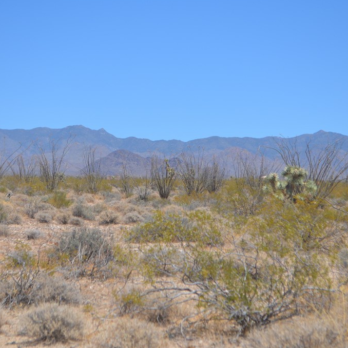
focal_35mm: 106
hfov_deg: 16.4
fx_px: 1206
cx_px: 168
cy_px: 170
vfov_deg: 16.4
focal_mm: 52
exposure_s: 1/1600
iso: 400
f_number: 7.1
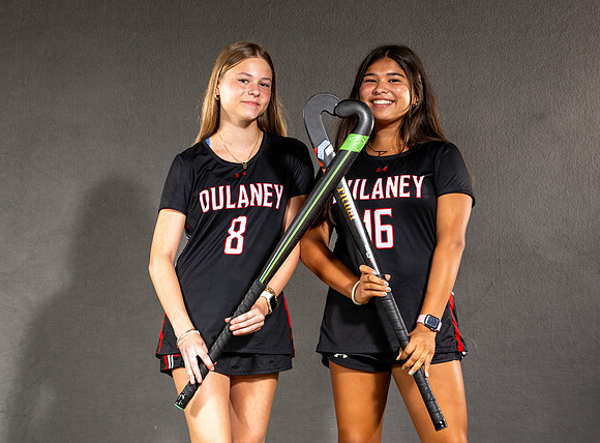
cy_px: 156
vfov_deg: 12.7
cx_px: 279
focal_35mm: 115
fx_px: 1985
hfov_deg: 17.2
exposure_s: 1/100
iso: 160
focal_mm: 62
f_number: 6.3
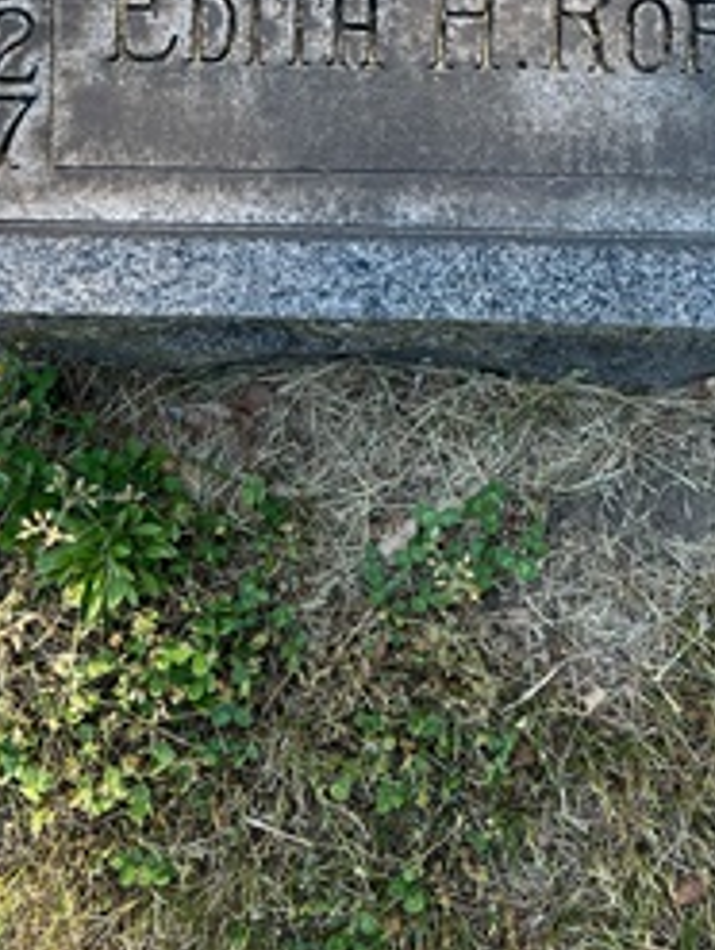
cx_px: 484
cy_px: 77
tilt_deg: -77.3
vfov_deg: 36.2
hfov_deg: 29.5
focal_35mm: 49
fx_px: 1346
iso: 50
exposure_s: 1/411
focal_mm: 5.7
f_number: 1.5
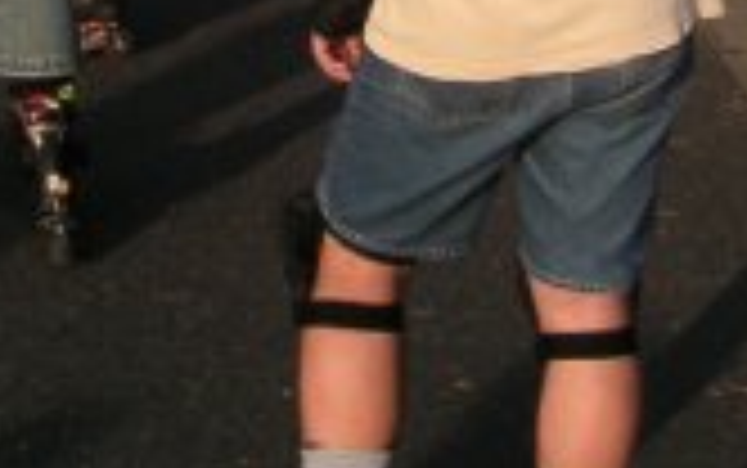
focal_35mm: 145
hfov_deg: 14.4
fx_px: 2954
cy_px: -531
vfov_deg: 8.5
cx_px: 405
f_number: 2.8
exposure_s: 1/750
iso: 50
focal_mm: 5.7
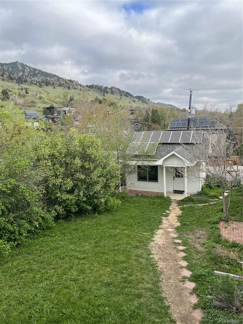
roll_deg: +1.9
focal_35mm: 26
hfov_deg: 53.1
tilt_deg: -7.0
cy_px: 162
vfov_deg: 67.3
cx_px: 122
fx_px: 243
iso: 50
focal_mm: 5.7
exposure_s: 1/1124
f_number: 1.5
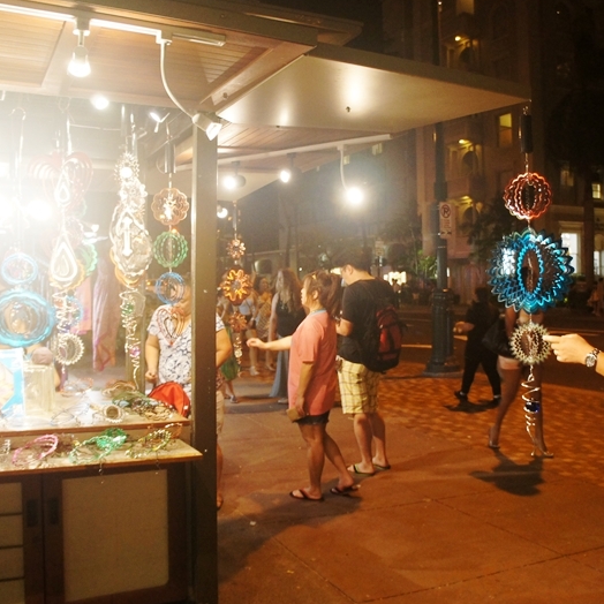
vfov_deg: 47.2
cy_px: 303
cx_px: 318
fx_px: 691
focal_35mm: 35
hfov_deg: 47.2
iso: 1600
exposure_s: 1/40
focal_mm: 18
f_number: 3.5
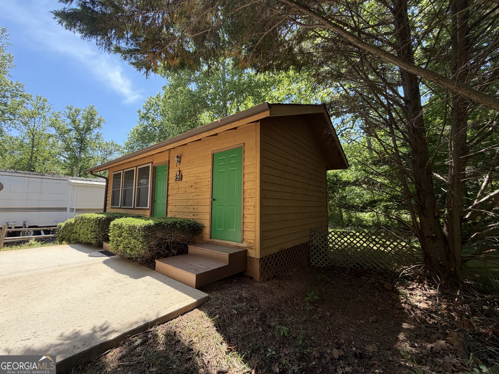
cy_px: 187
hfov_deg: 102.1
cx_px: 250
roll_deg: -0.7
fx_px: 202
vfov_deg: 85.7
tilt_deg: +5.0
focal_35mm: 14
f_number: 2.2
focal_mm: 2.22
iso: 50
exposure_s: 1/376
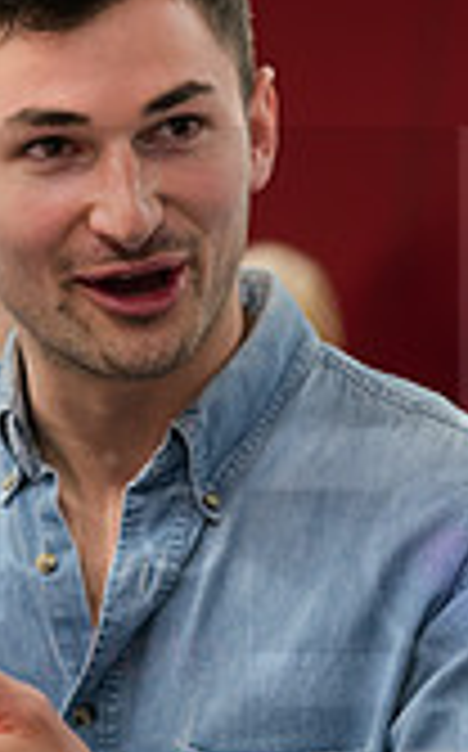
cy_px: 561
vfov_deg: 7.4
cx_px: 464
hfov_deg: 4.6
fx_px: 5811
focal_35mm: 284
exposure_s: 1/80
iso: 1000
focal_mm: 80
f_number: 2.8
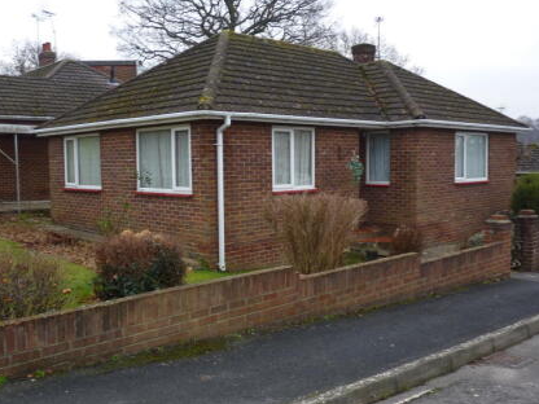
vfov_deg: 40.7
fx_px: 545
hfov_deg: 52.6
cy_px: 204
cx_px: 246
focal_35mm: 35
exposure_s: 1/80
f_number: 3.3
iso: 80
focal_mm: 4.1
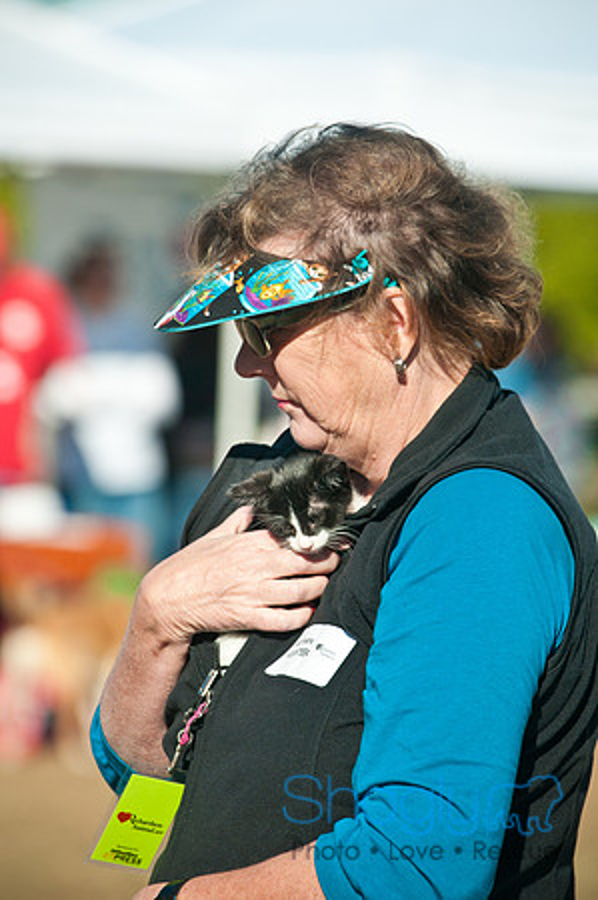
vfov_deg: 6.9
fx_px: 7492
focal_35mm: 300
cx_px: 299
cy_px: 450
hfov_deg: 4.6
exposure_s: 1/2500
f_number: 5.6
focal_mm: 200
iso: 400
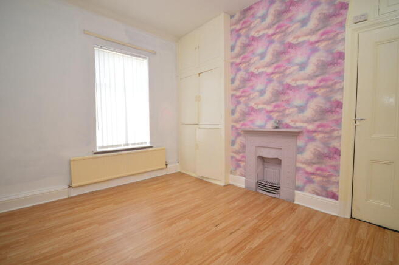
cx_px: 200
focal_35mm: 15
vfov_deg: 77.2
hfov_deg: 100.4
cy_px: 132
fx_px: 166
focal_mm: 10
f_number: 4.5
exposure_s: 1/80
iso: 400
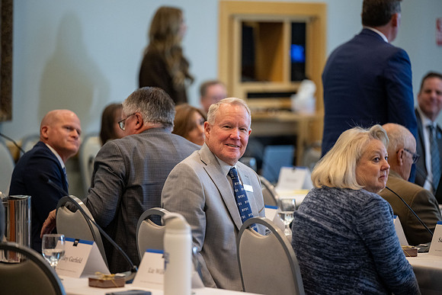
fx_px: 2456
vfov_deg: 6.9
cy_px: 148
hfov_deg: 10.3
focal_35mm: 200
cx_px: 221
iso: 2000
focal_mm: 200
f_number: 2.8
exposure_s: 1/200
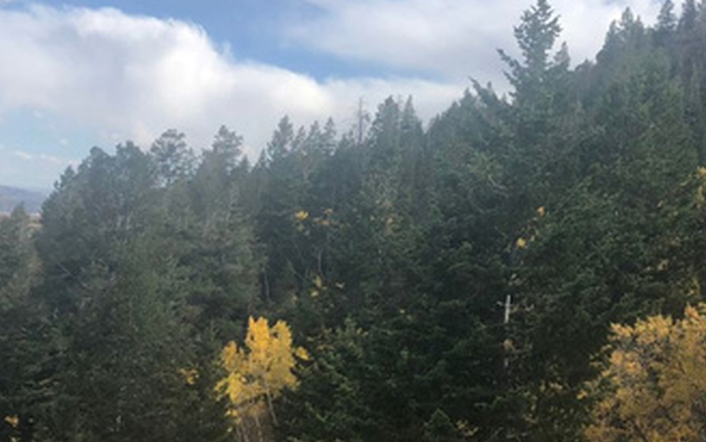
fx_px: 1116
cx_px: 609
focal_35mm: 58
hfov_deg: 33.6
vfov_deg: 22.4
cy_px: 224
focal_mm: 3.99
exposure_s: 1/1453
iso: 20
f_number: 1.8
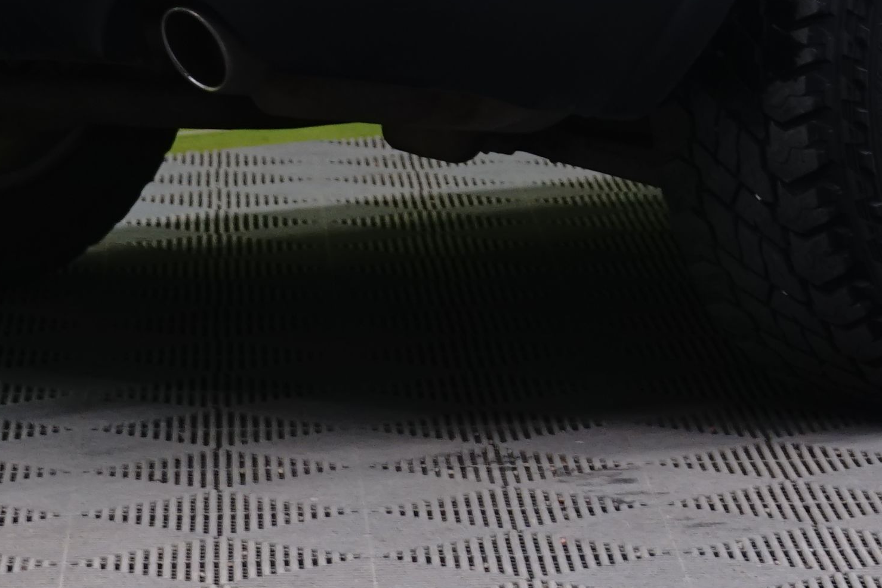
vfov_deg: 5.0
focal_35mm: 272
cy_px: -561
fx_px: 6663
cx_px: 942
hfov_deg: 7.5
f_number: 8
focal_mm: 67
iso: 500
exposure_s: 1/6
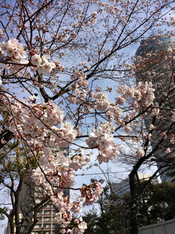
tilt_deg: +36.0
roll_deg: +4.9
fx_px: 195
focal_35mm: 29
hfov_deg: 48.2
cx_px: 88
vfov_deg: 61.7
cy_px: 117
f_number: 2.2
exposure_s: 1/962
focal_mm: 4.15
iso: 25
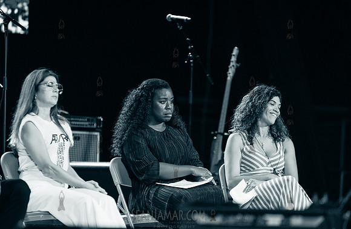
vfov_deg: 5.9
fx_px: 2216
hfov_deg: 9.1
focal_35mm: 229
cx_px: 173
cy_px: 133
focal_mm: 200
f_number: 2.8
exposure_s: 1/1000
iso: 3200
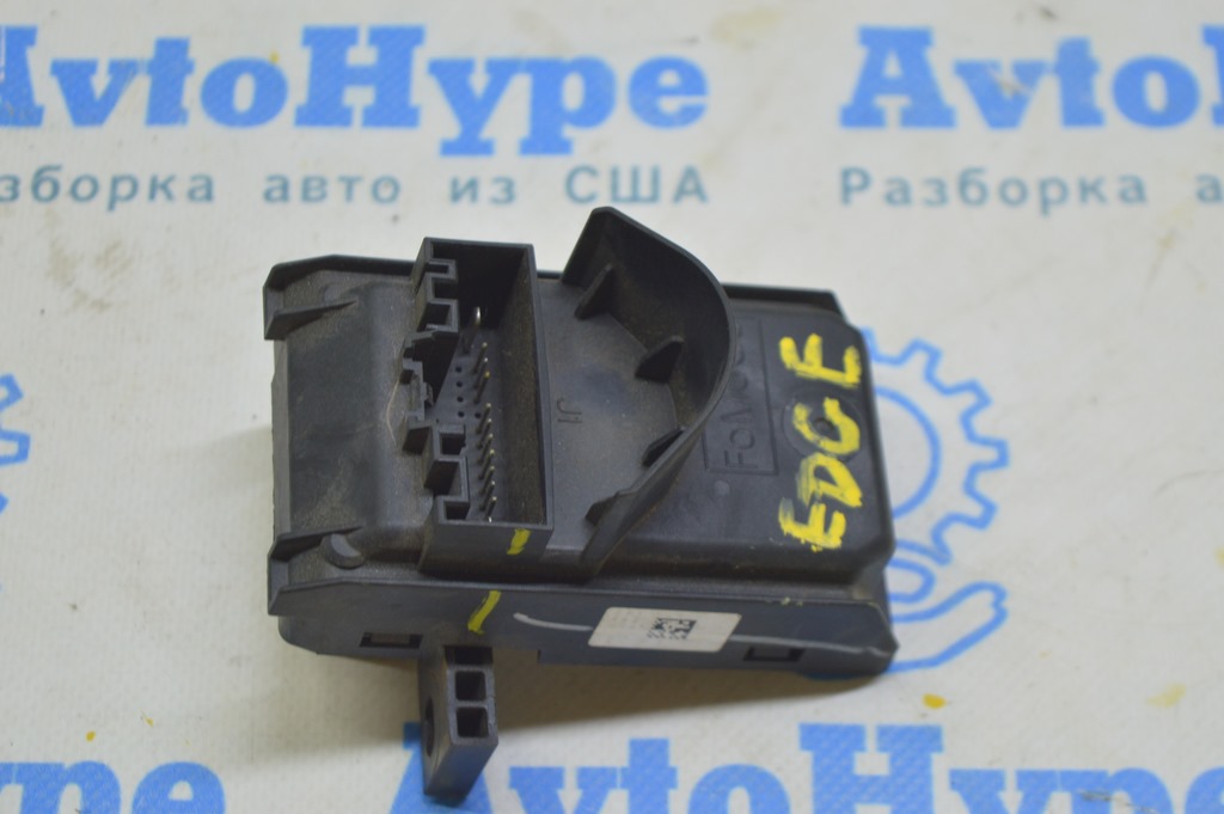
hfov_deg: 24.6
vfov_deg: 16.5
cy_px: 407
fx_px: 2803
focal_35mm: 82
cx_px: 612
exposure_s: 1/20
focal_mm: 55
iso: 400
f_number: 5.6
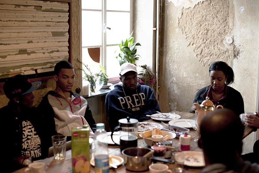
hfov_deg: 39.6
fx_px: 360
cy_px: 86
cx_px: 130
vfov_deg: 27.0
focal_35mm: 50
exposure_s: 1/30
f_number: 2.8
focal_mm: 50
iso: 400
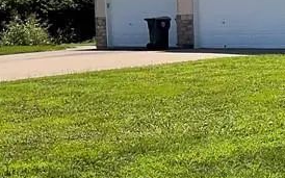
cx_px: 381
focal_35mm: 115
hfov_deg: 17.0
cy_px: 77
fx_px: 893
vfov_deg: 11.4
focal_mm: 3
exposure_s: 1/2058
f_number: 1.8
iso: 16
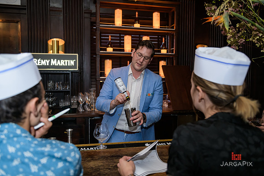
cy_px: 88
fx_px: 213
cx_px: 132
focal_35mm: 29
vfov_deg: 45.0
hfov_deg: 63.6
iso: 1000
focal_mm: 29
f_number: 3.2
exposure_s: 1/125
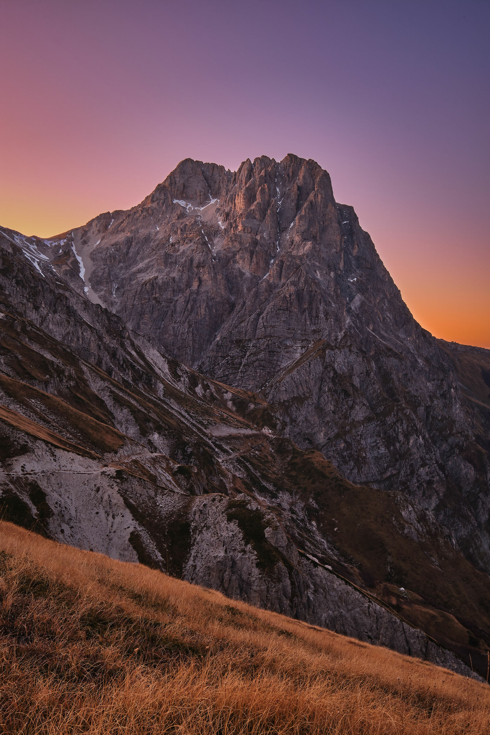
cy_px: 368
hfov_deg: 43.6
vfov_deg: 61.9
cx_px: 245
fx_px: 612
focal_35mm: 30
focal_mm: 20
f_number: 11
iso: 200
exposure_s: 1.3
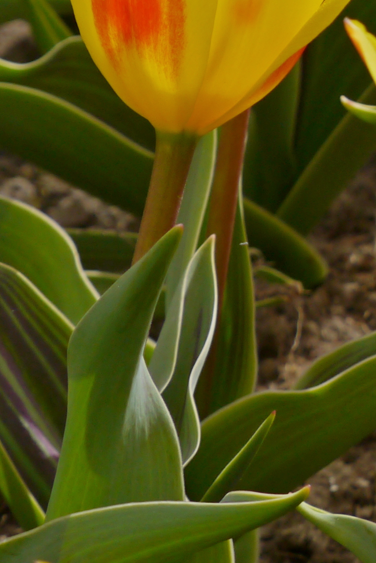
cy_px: -153
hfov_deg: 4.1
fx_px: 5168
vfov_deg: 6.2
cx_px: 951
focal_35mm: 330
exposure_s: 1/640
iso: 160
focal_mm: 45
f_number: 7.1
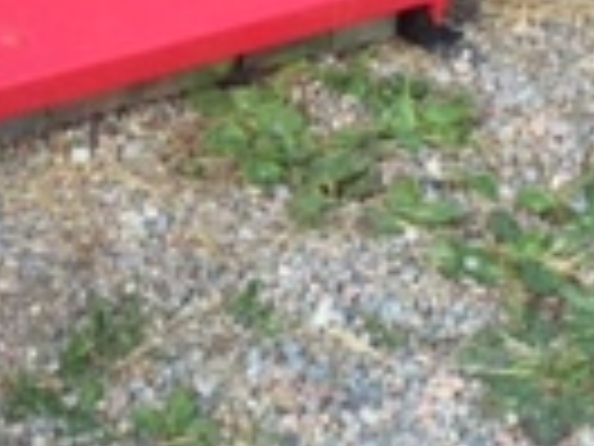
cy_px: -153
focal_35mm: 141
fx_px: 2420
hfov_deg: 13.8
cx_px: 4
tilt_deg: -31.4
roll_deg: -1.1
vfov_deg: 10.3
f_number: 2.2
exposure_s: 1/271
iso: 32
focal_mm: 4.15
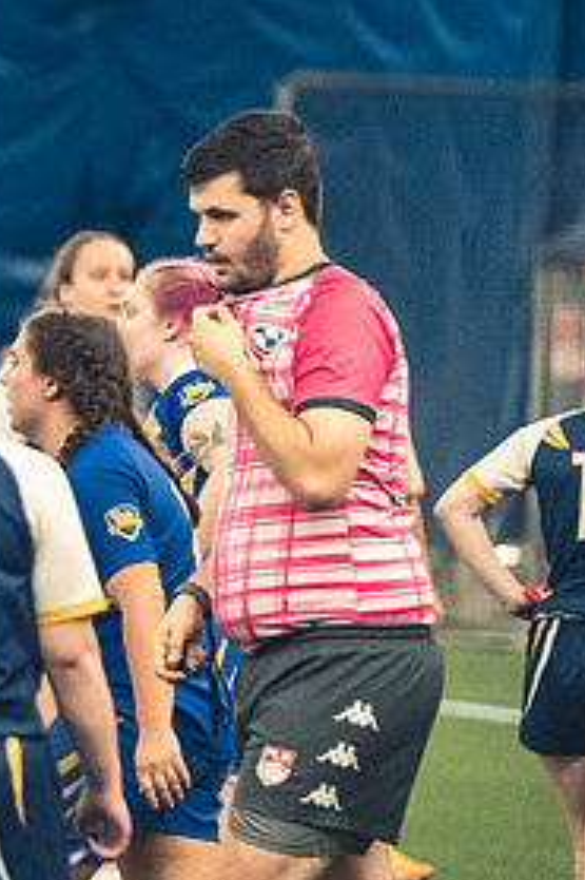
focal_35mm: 484
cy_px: 453
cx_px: -243
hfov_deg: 2.8
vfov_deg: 4.3
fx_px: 11811
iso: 12800
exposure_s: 1/500
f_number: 2.8
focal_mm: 155
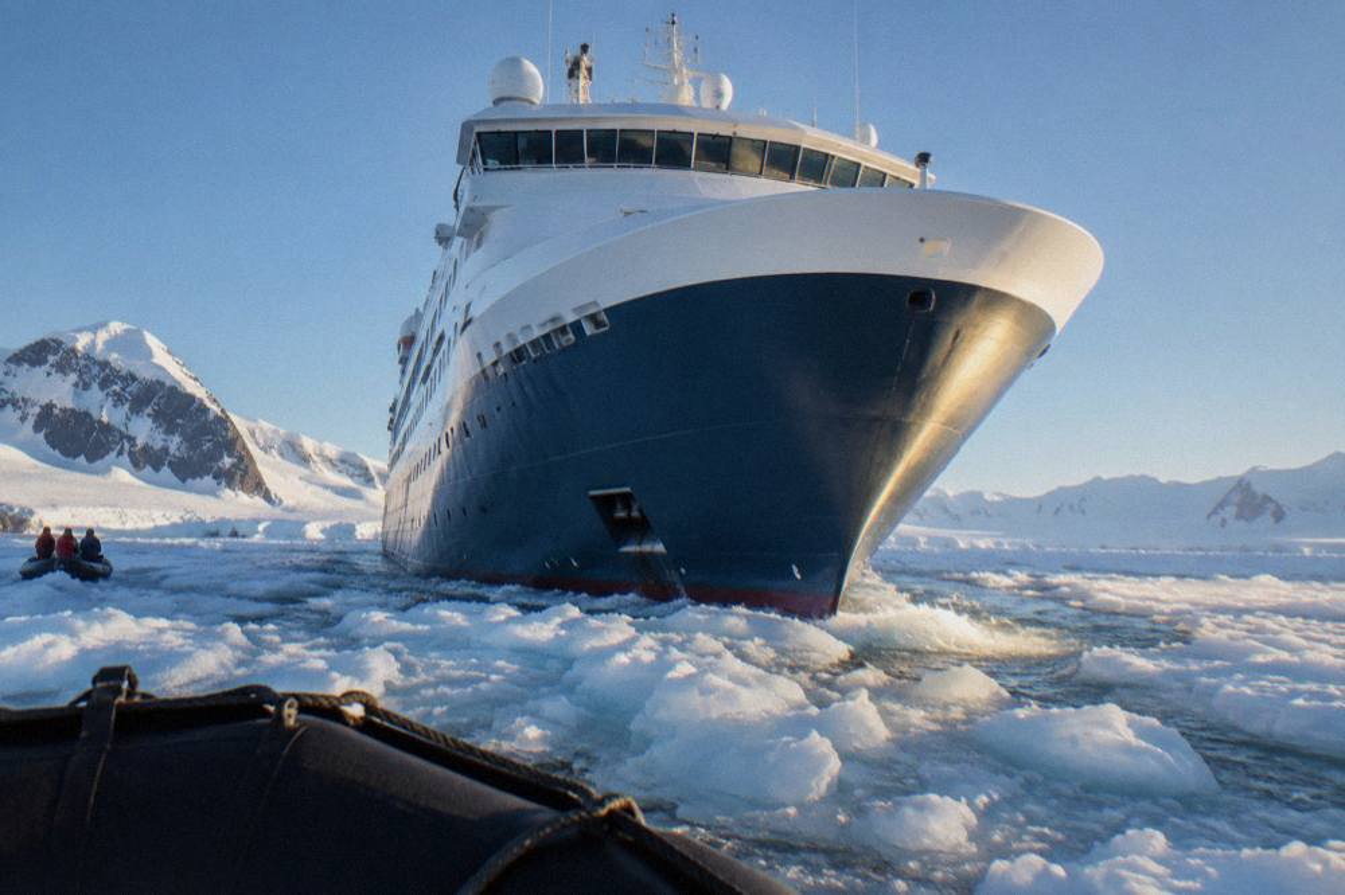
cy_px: 448
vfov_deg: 28.6
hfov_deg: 41.9
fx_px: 1755
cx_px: 672
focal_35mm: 47
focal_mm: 47
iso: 320
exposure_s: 1/1000
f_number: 5
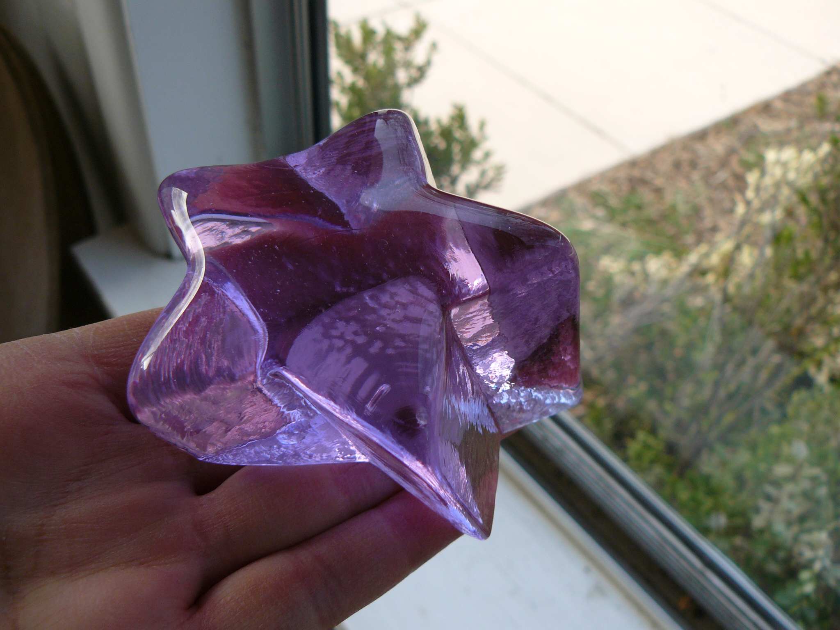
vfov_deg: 39.7
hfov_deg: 51.4
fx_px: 874
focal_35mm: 36
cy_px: 315
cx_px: 420
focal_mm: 6
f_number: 3.2
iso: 100
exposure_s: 1/100
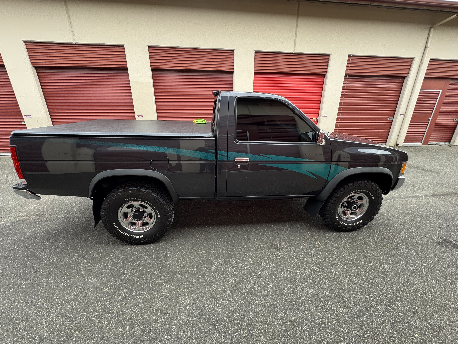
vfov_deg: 85.7
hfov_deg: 102.1
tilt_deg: -19.1
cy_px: 172
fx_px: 185
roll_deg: -0.4
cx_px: 229
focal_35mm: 14
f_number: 2.2
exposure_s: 1/99
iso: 64
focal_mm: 2.22
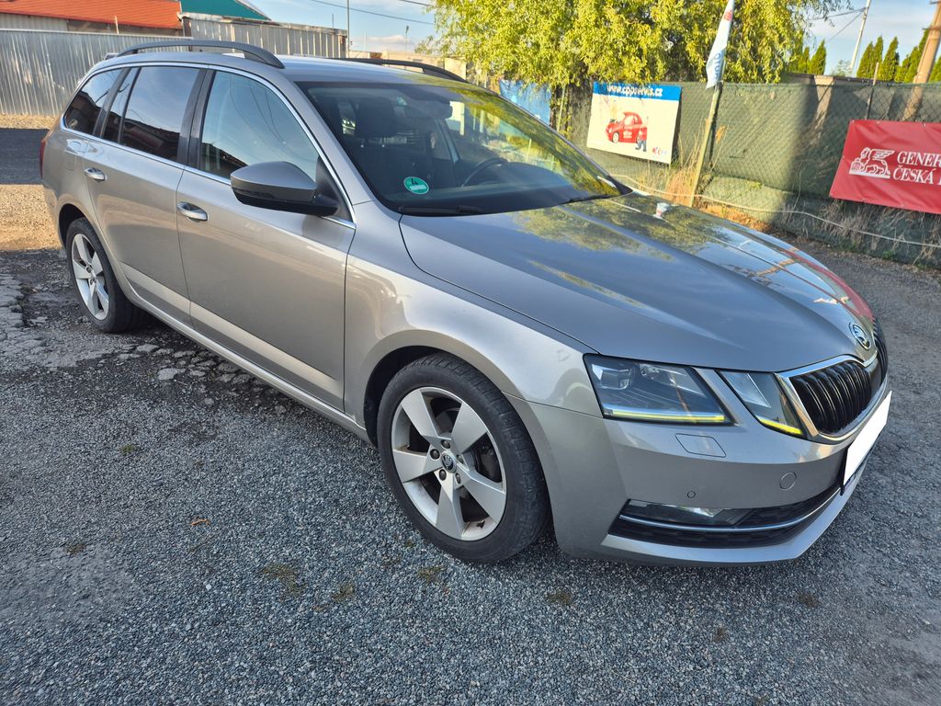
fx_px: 625
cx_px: 470
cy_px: 353
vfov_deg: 58.9
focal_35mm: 23
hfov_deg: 73.9
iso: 25
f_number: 1.8
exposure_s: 1/702
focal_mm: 5.4
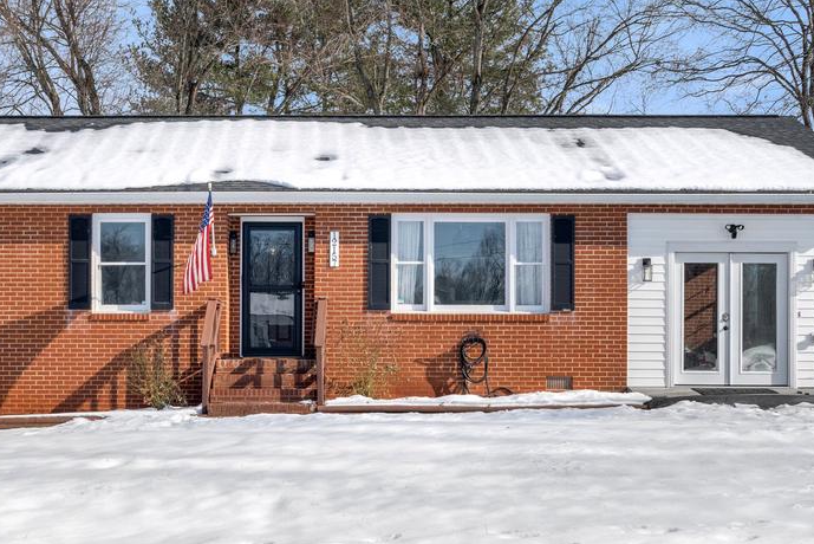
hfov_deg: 38.0
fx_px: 1176
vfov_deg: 26.0
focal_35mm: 52
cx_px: 311
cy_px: 288
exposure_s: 1/400
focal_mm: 35
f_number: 13
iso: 200
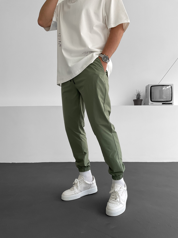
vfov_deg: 61.7
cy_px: 119
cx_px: 89
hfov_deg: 48.2
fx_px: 199
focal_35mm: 29
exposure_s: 1/120
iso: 25
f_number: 1.8
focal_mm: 3
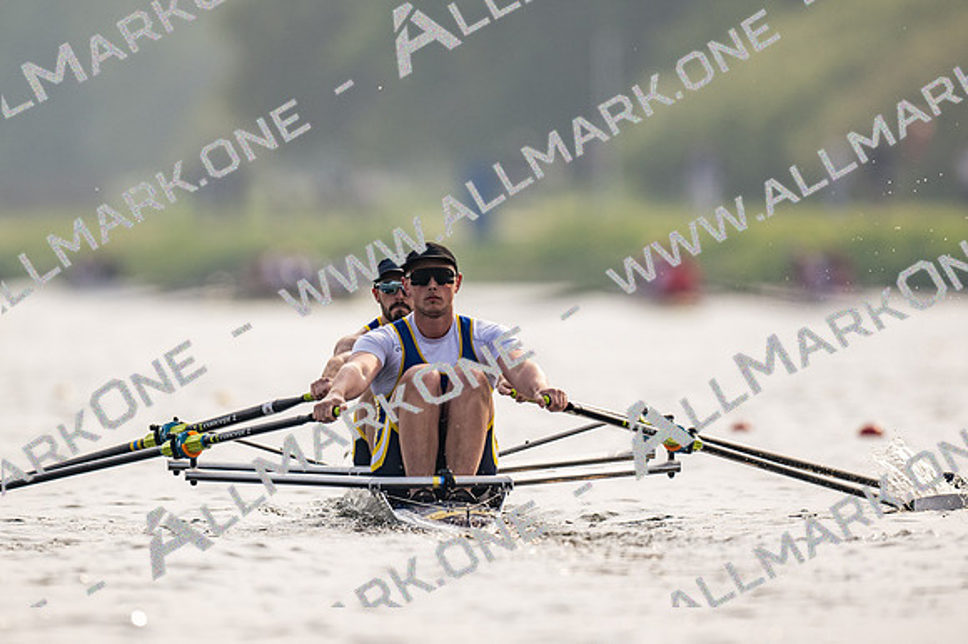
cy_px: 322
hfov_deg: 2.3
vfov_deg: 1.5
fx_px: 24185
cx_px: 484
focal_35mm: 900
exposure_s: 1/2500
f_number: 4
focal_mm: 600
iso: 200
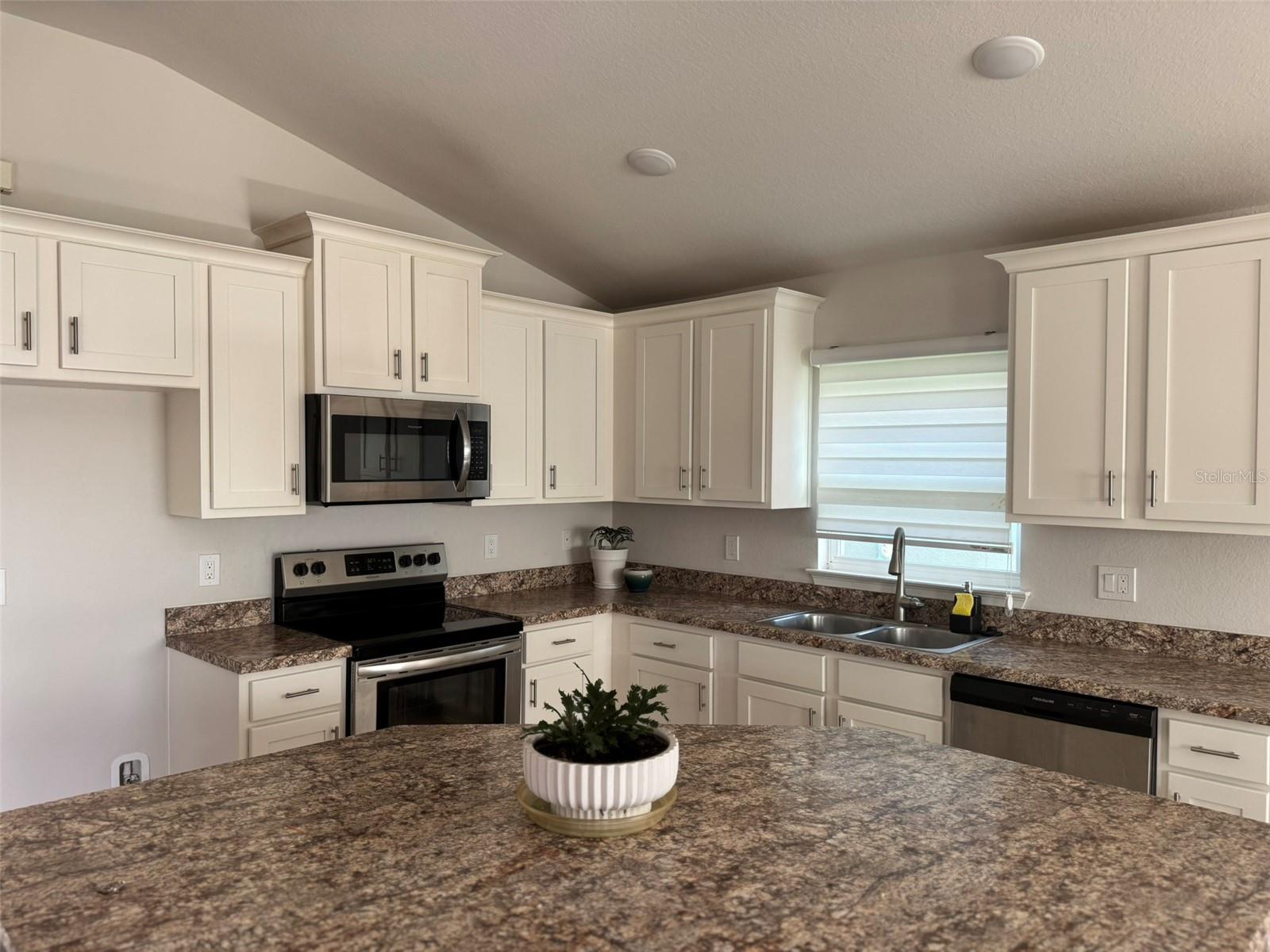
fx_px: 881
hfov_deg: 71.6
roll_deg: -1.0
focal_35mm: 24
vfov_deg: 56.8
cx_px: 635
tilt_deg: -0.5
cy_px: 476
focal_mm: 6.76
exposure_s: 1/121
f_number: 1.78
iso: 125
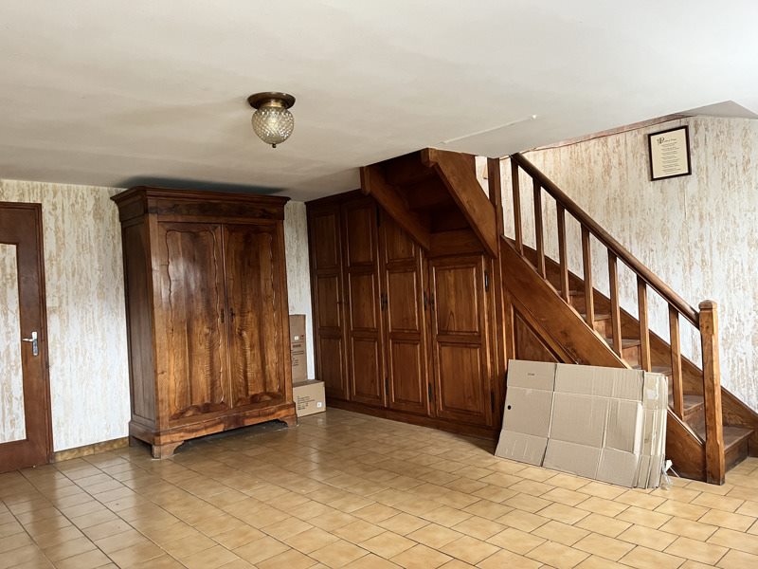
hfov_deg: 67.3
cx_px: 379
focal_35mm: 26
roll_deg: +2.6
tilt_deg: -0.6
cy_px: 284
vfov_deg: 53.1
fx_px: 569
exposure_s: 1/33
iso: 400
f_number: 1.6
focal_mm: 5.1
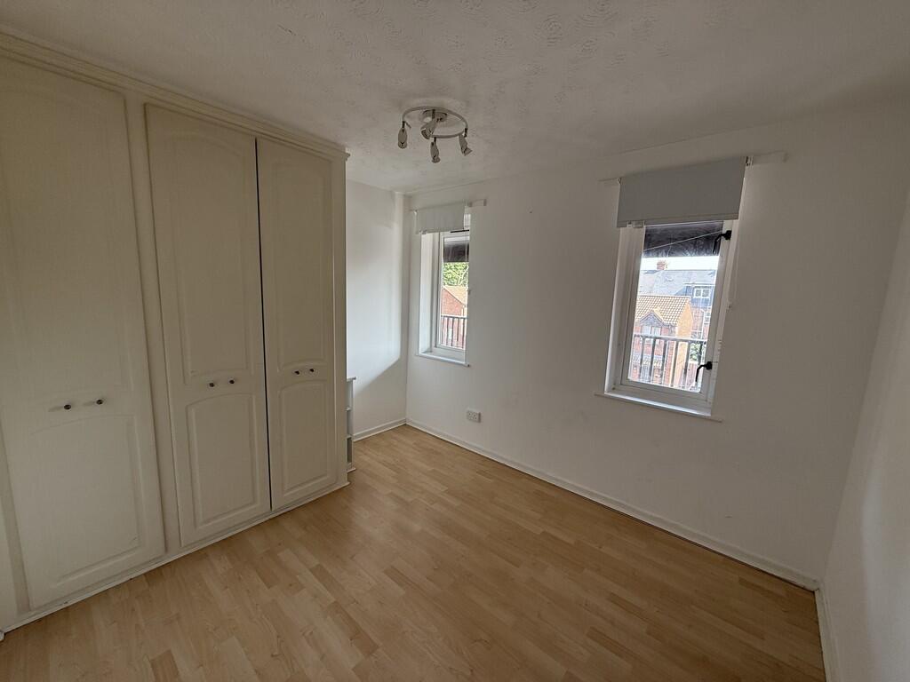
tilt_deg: -7.6
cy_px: 341
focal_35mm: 14
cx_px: 455
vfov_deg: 85.7
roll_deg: -2.5
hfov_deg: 102.1
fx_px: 368
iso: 80
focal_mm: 2.22
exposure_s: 1/99
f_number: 2.2
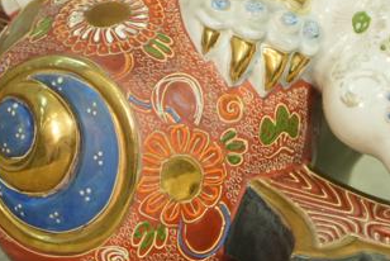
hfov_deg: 5.6
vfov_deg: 3.7
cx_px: 248
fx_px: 4001
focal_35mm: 369
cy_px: -98
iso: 1250
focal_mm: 105
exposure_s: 1/125
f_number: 4
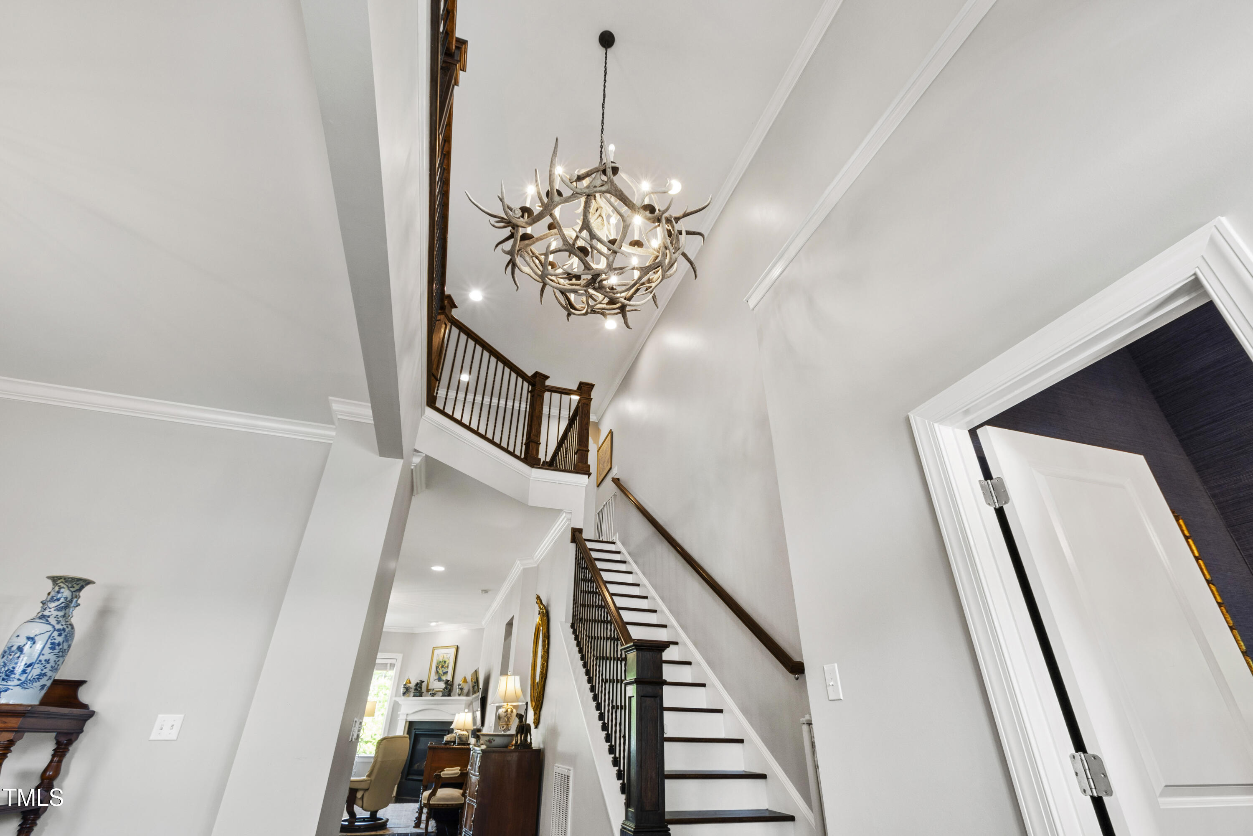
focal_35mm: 15
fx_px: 522
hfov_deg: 100.4
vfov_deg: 77.3
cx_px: 626
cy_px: 418
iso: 100
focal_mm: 10
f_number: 8
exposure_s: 1/2.5
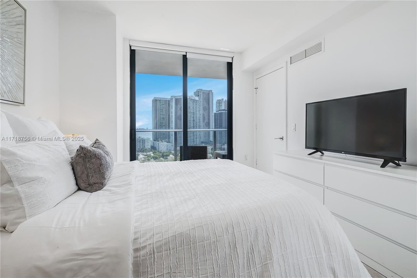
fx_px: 174
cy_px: 139
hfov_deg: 100.4
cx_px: 208
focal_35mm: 15
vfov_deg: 77.3
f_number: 8
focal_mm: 10
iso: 800
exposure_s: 1/500
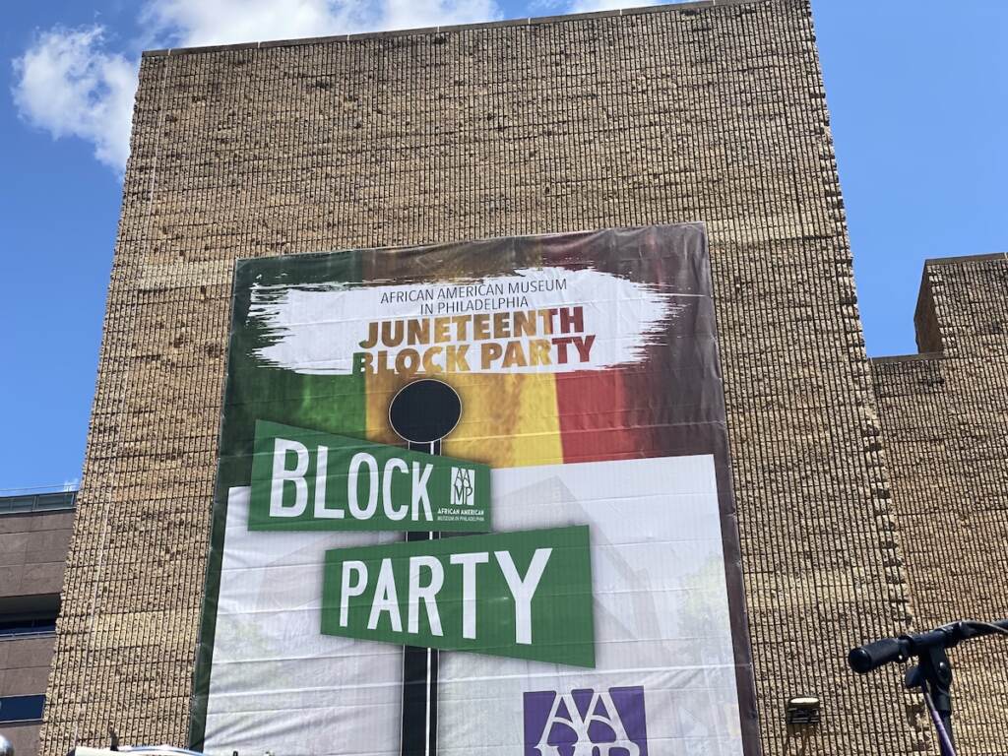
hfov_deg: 36.8
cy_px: 378
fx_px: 1514
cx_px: 504
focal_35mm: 52
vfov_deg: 28.0
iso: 20
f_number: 2
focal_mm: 6
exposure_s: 1/1199
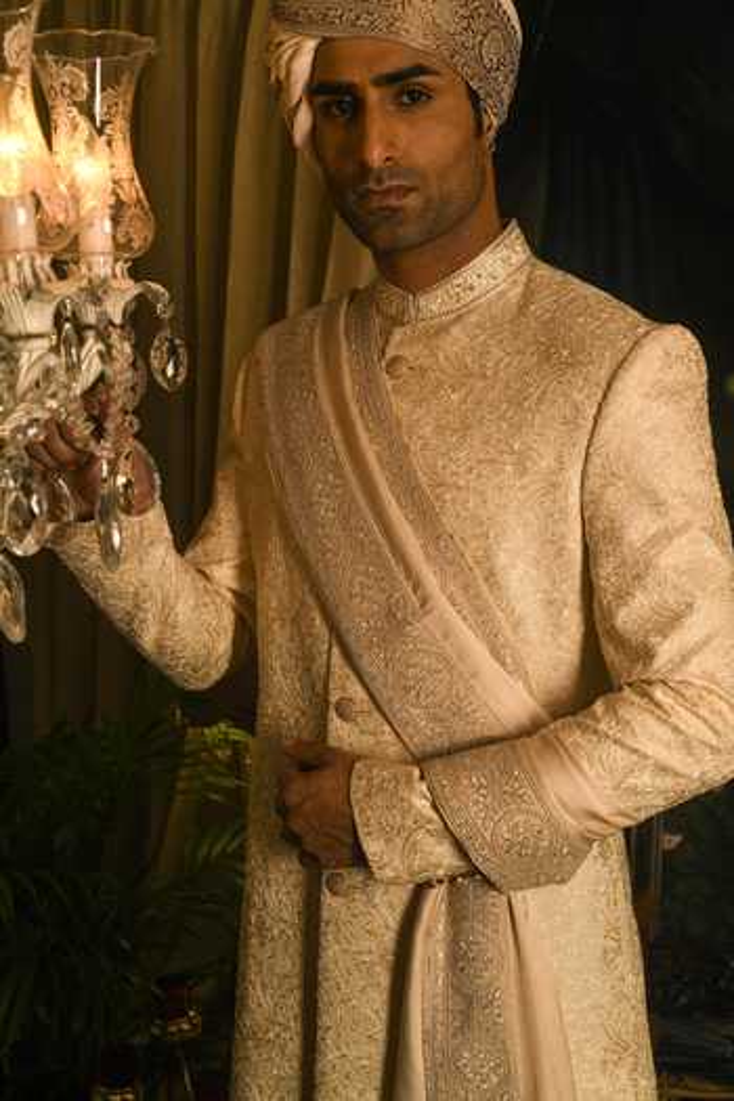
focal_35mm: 50
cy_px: 550
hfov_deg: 27.0
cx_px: 367
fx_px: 1529
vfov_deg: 39.6
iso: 400
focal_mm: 50
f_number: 8
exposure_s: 1/80
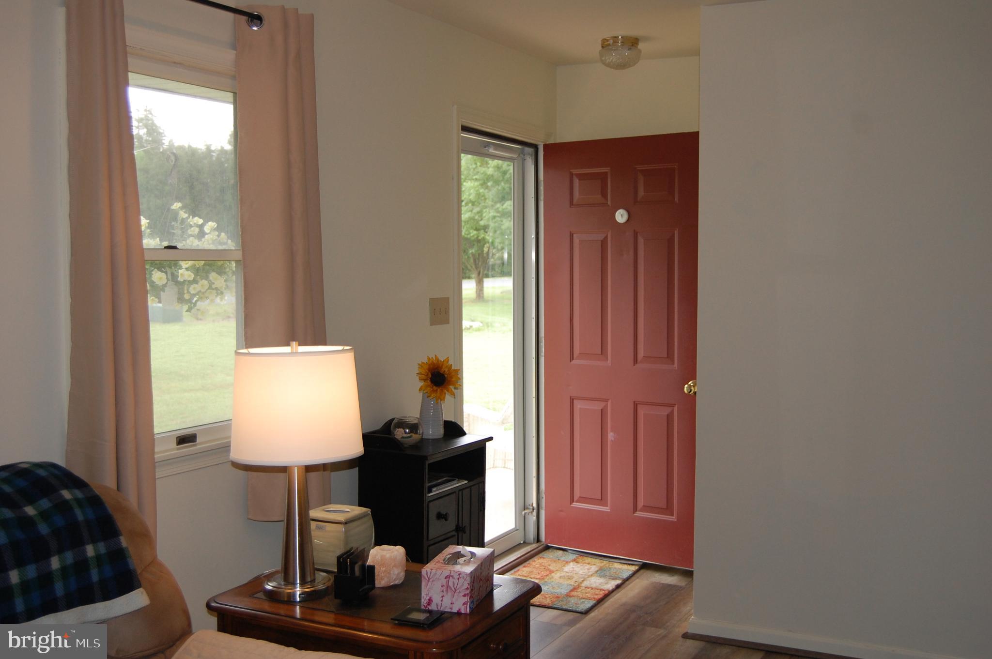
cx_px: 496
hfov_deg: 49.6
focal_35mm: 39
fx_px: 1074
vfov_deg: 34.1
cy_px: 330
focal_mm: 26
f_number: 4.2
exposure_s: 1/125
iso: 400
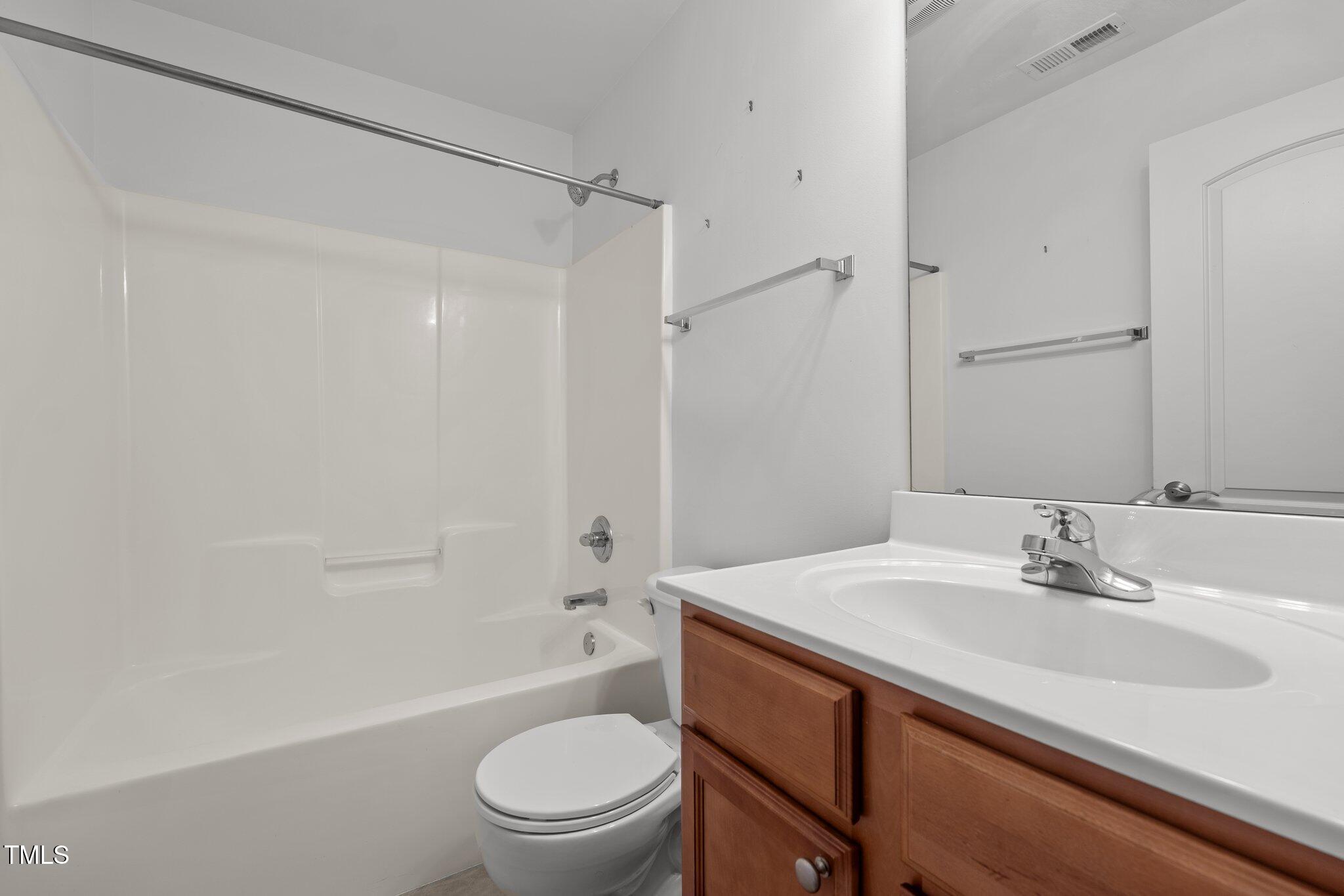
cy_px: 448
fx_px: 560
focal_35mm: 15
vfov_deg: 77.3
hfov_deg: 100.4
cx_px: 672
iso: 200
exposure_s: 1/10
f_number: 7.1
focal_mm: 15
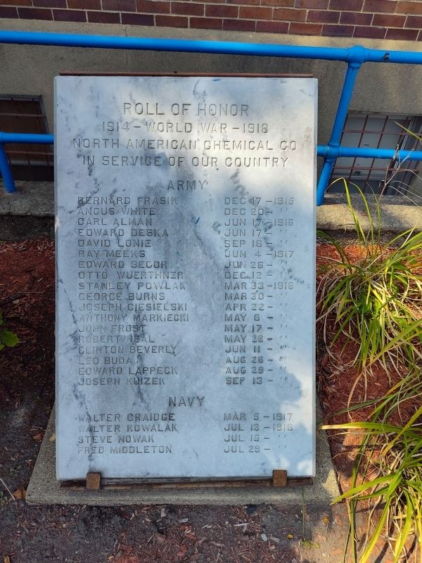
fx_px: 374
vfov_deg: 73.9
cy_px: 282
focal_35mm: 23
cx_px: 211
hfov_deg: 58.9
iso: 100
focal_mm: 5.56
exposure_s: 1/1320
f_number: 1.8
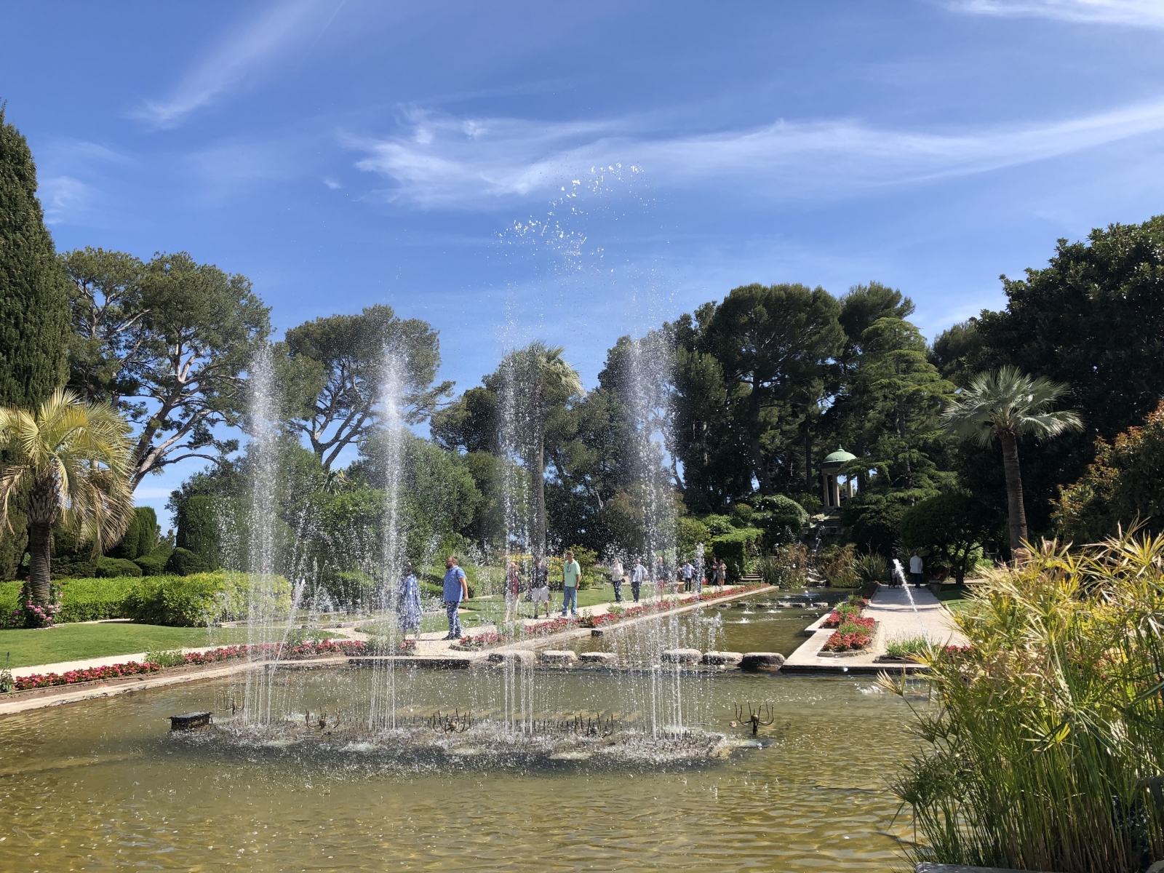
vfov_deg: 49.7
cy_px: 436
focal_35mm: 28
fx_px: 942
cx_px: 582
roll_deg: +0.1
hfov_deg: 63.4
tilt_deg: +8.2
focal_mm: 3.99
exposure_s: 1/1548
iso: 20
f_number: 1.8
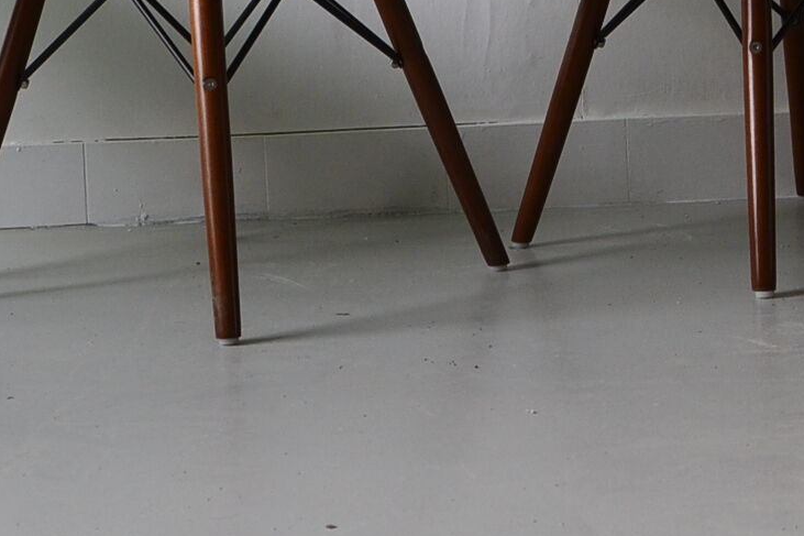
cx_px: 508
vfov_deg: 12.9
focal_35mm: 104
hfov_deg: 19.6
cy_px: -67
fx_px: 2322
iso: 400
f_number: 7.1
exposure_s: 1/40
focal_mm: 22
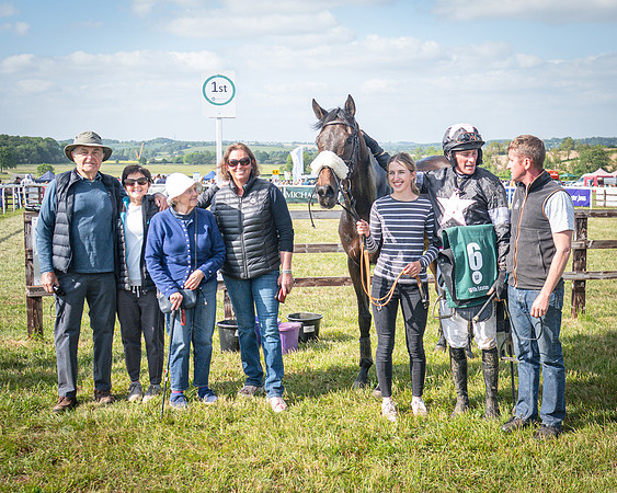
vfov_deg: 33.2
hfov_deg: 40.7
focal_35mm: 45
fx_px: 827
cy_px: 228
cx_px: 370
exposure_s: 1/1400
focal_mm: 24
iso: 640
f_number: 4
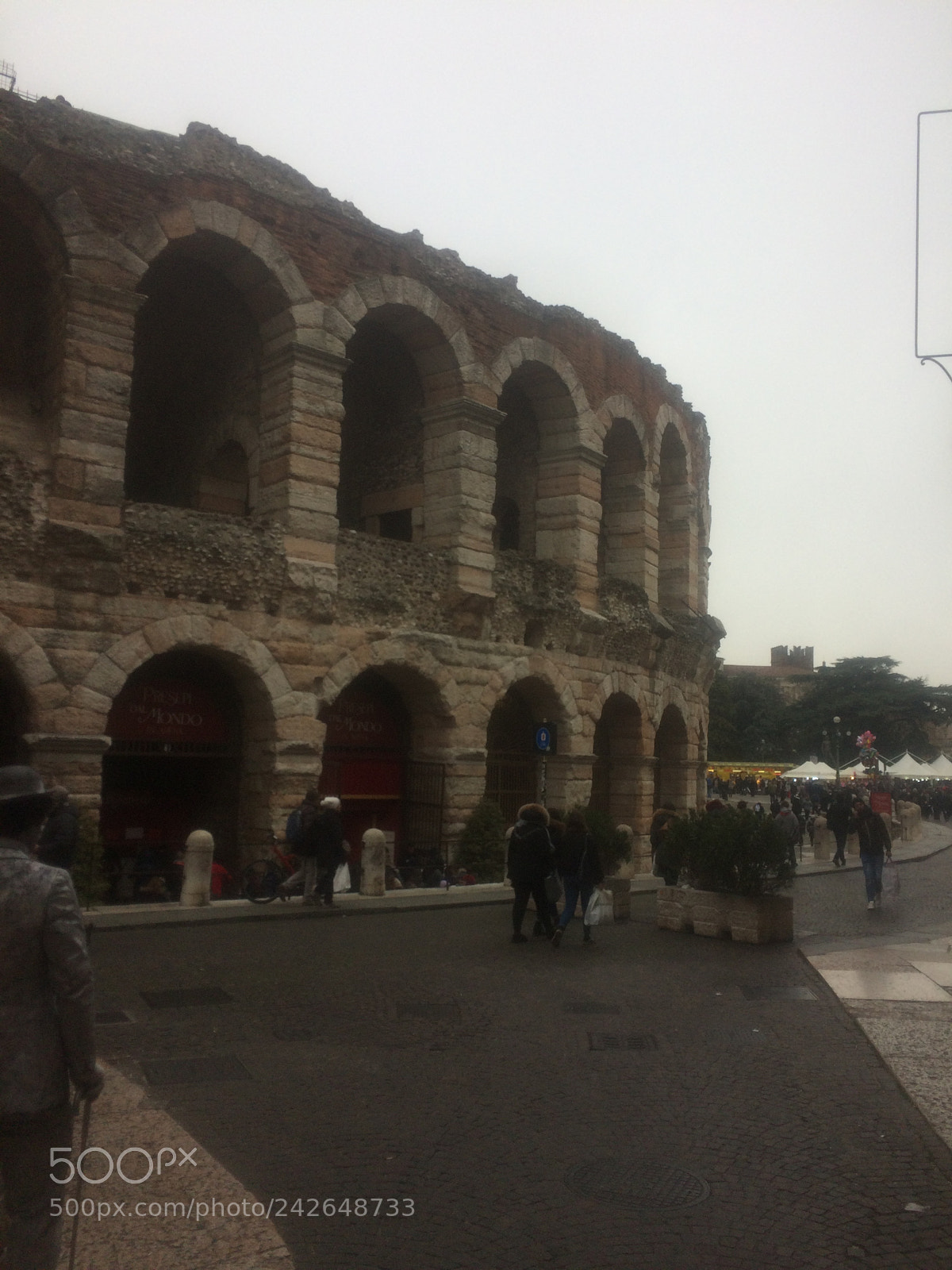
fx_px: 1063
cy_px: 635
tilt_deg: +3.1
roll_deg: +0.3
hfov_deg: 48.2
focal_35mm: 29
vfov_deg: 61.7
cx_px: 476
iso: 32
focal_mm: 4.15
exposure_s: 1/432
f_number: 2.2
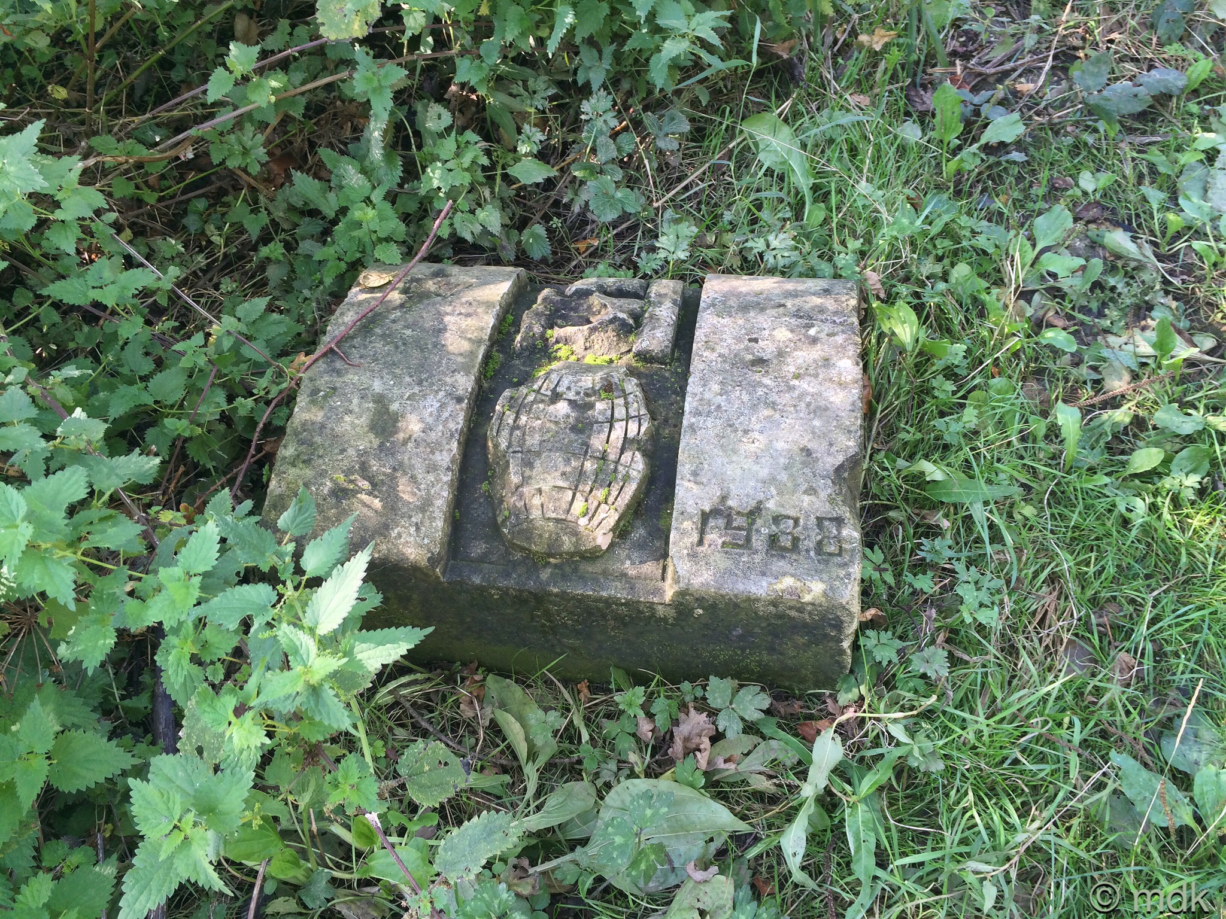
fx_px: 1027
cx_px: 613
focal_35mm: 29
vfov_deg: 48.2
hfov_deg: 61.7
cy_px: 460
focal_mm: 4.15
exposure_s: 1/33
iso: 50
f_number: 2.2
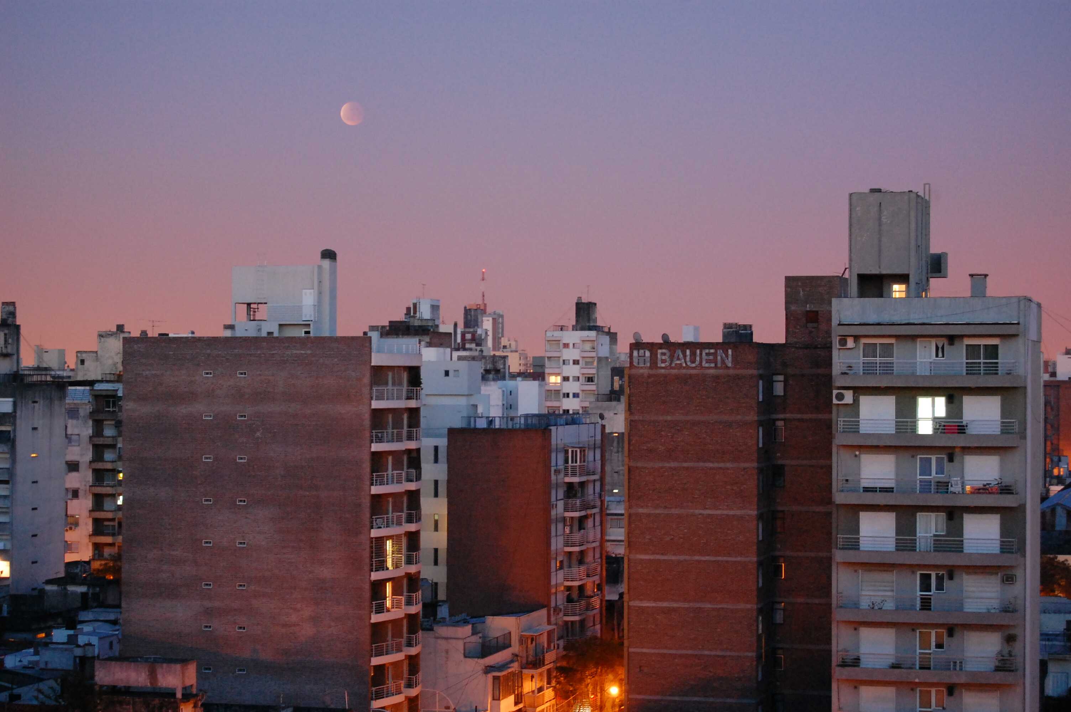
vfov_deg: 16.5
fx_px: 2452
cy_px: 356
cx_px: 536
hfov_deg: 24.6
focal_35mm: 82
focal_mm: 55
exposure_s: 1.1
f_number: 5.6
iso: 1600
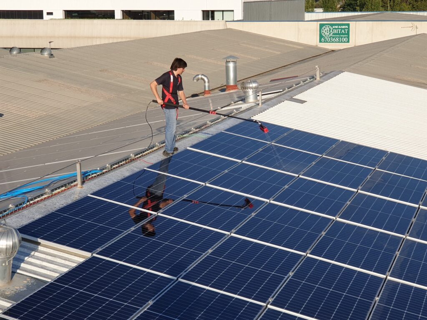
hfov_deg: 36.8
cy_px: 160
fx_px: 641
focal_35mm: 52
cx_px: 214
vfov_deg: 28.0
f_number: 2.4
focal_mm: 6
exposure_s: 1/894
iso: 100
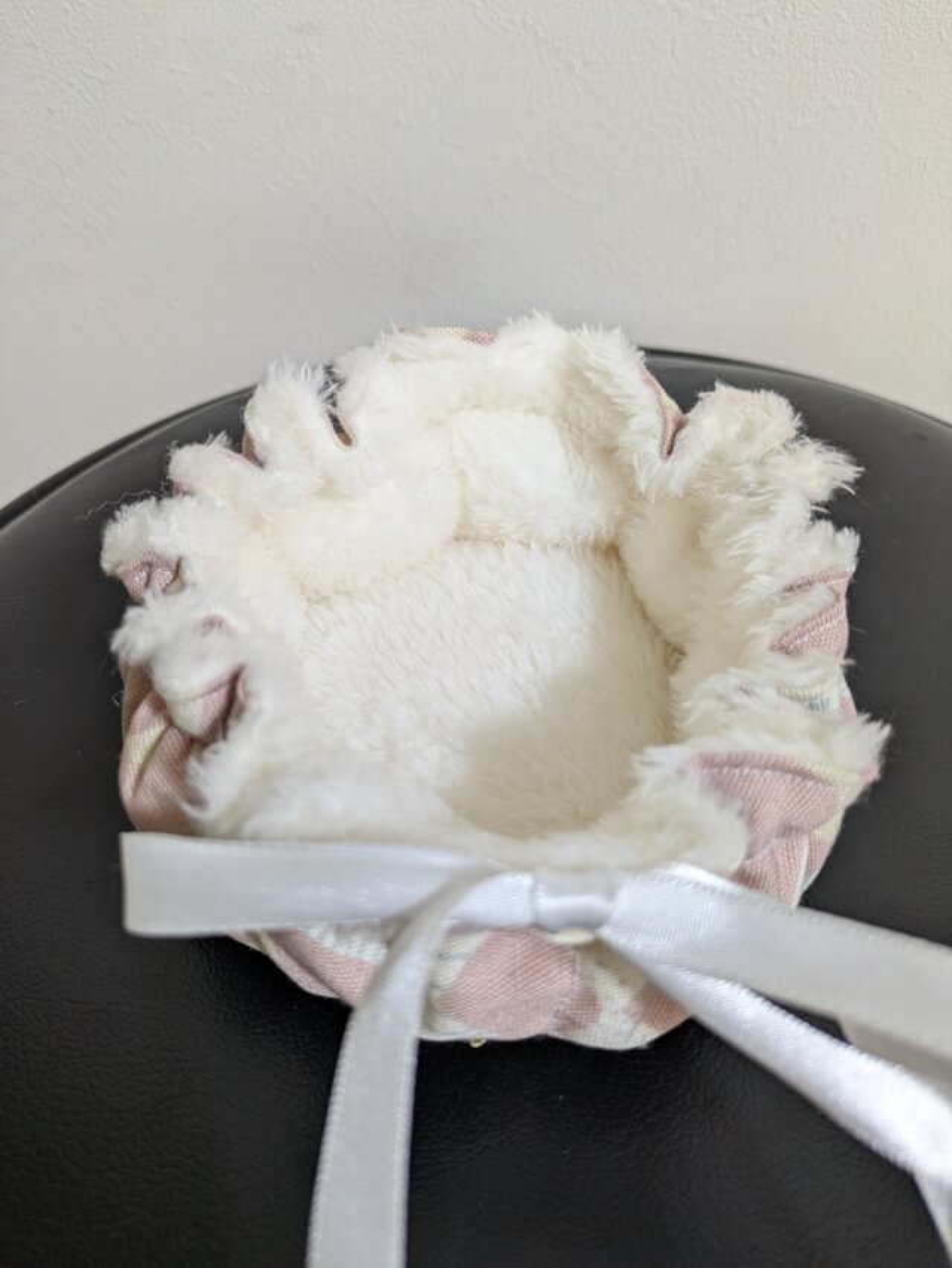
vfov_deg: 69.4
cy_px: 634
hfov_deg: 54.9
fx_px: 916
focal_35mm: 25
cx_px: 476
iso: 180
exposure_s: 1/30
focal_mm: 5.43
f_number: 1.89
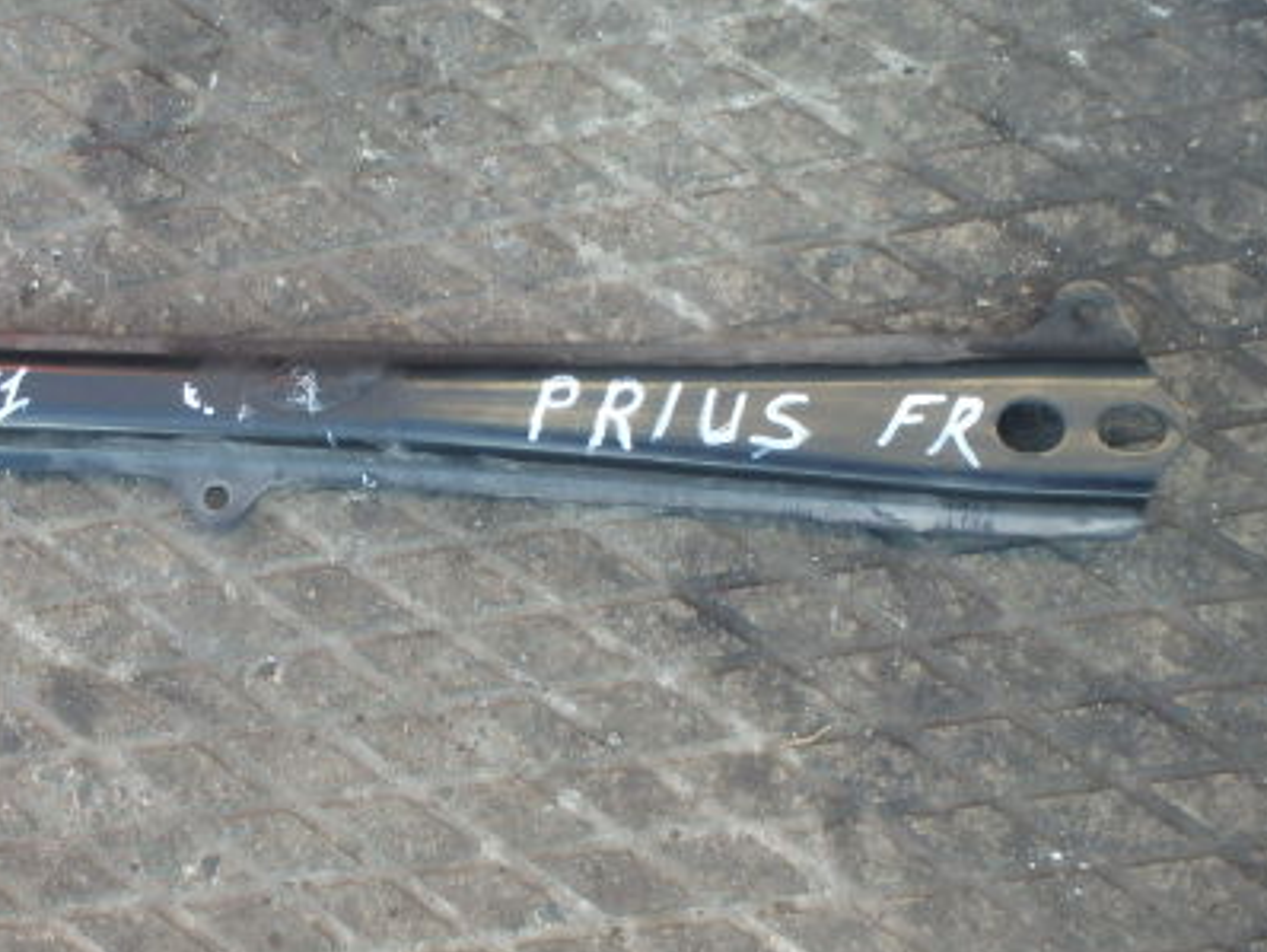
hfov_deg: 40.9
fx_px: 1648
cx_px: 322
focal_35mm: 45
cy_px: 452
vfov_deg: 32.2
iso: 200
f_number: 3.9
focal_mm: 5
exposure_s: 1/60
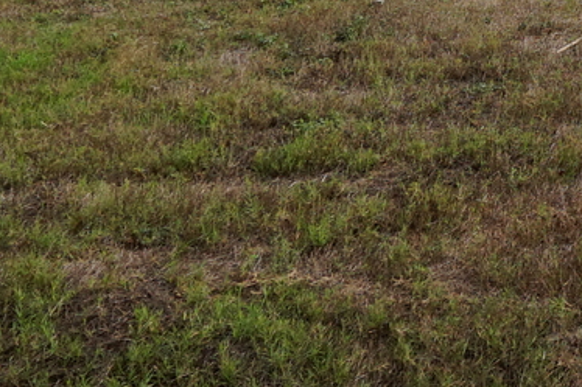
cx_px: 864
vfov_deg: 18.8
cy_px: -165
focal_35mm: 65
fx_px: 1050
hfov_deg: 24.4
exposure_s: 1/80
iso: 100
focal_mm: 10
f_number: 8
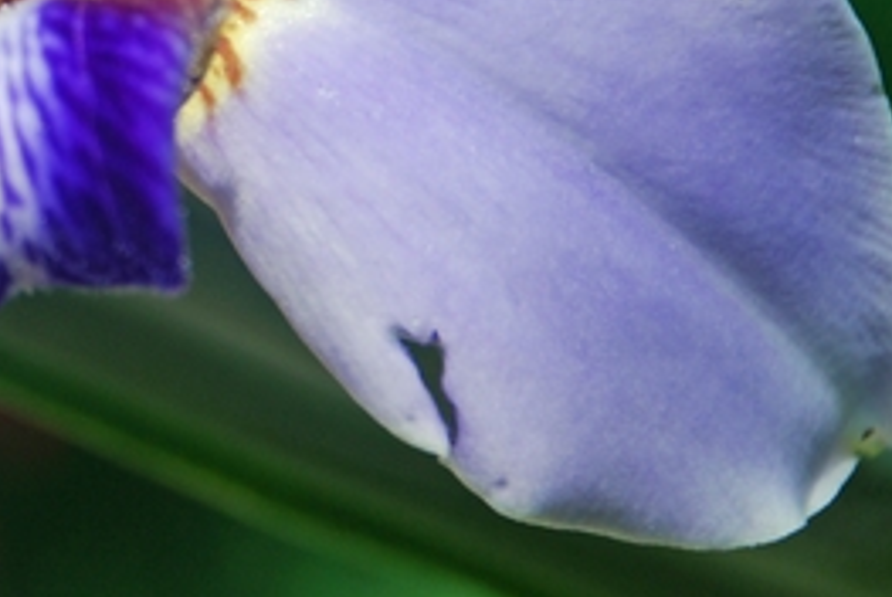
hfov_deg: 6.0
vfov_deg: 4.0
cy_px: -85
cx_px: -149
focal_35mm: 342
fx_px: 8483
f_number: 5.6
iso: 200
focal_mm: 80
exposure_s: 1/125
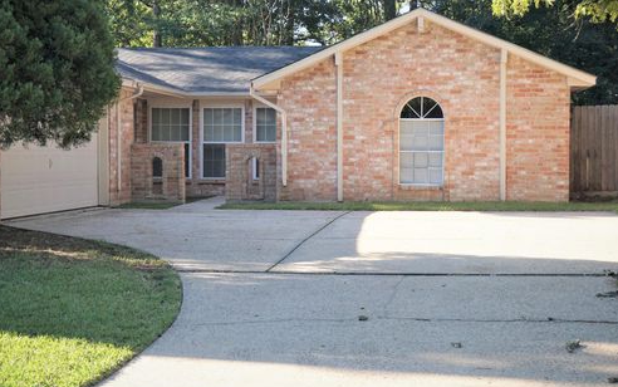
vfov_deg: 22.0
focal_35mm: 59
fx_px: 994
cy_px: 188
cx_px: 306
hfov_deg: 34.5
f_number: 5.6
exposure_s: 1/160
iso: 125
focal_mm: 38
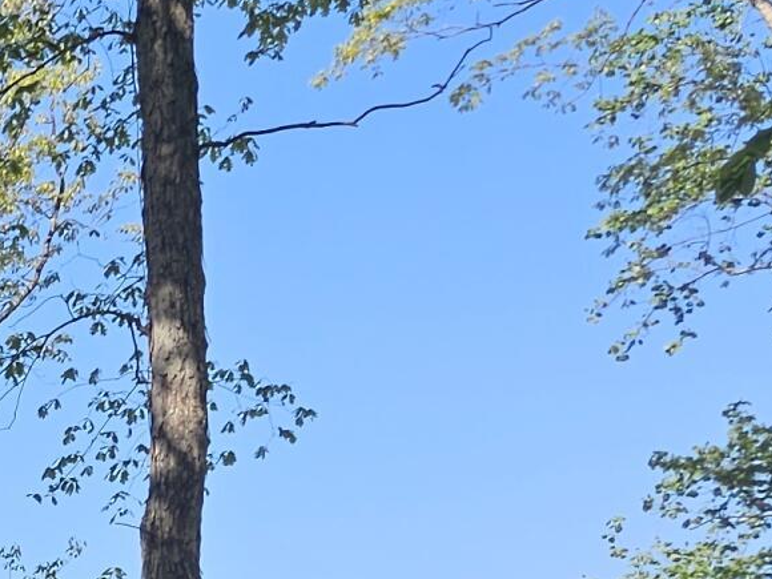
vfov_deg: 10.9
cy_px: 1312
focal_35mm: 119
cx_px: -1206
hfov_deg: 12.3
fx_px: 2654
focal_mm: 6.3
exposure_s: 1/377
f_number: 1.7
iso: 10
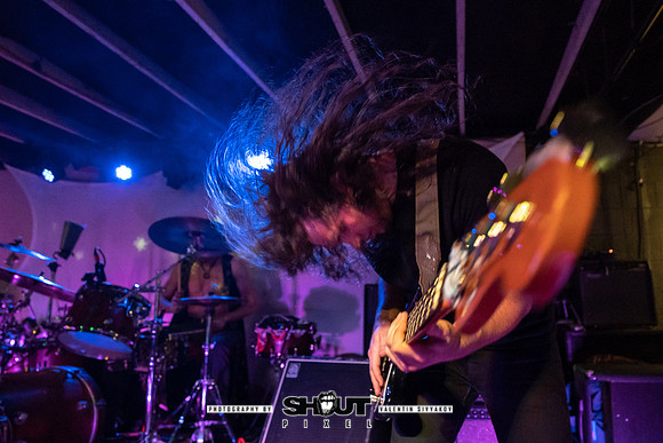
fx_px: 407
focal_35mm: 22
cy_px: 248
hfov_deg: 76.7
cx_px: 421
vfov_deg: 56.9
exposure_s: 1/200
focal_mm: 14
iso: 3200
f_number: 2.8
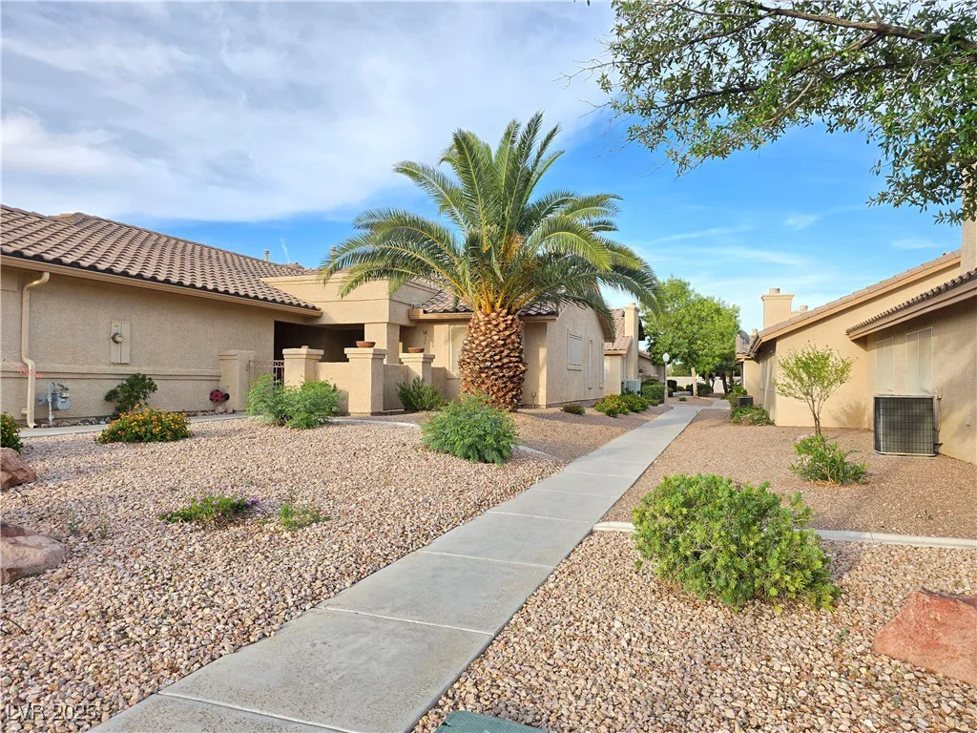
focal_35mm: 23
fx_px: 649
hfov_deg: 73.9
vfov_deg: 58.9
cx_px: 488
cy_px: 366
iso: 12
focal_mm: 6.3
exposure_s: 1/180
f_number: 1.7
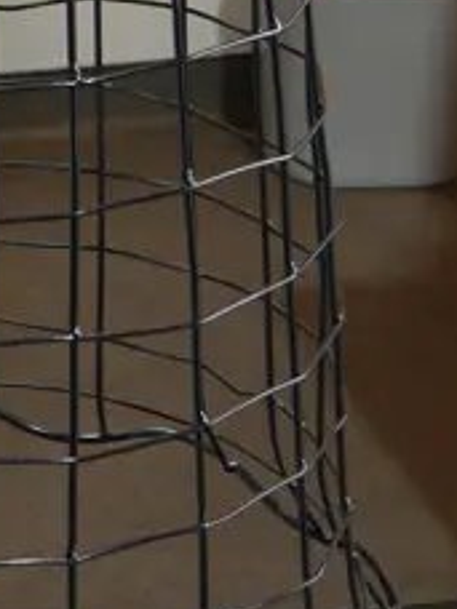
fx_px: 2218
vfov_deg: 14.9
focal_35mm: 126
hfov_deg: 11.5
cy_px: -208
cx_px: -122
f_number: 3.5
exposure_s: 1/80
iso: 200
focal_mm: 14
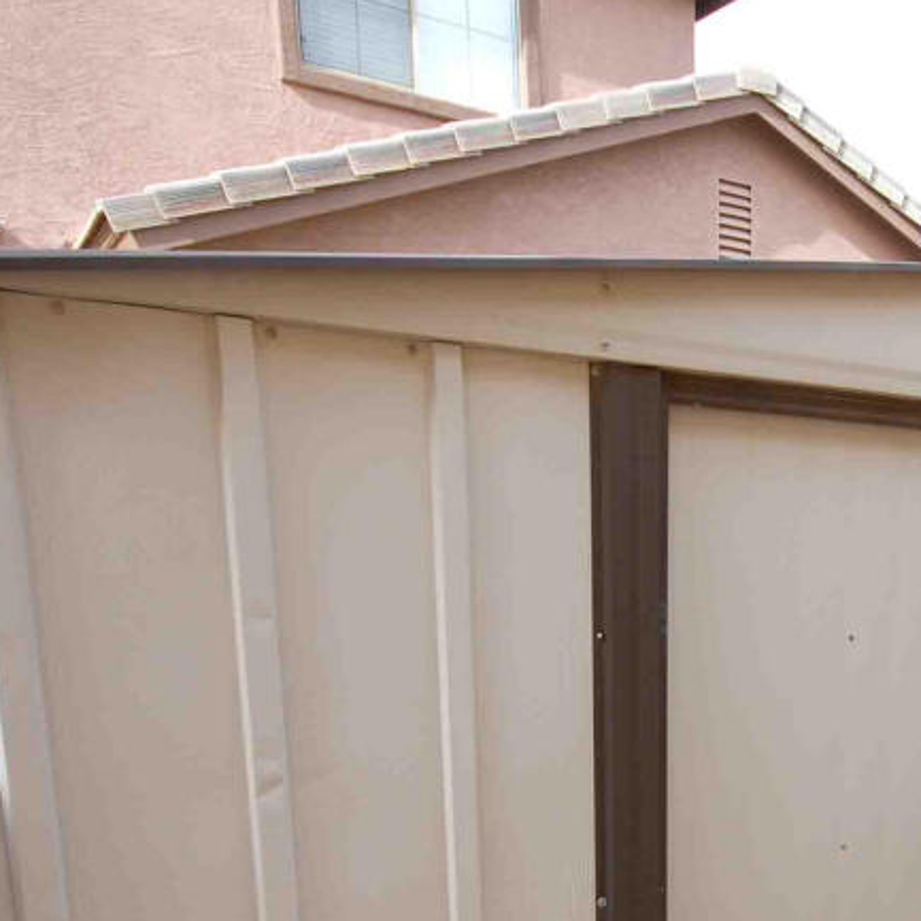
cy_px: 723
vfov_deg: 46.2
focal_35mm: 34
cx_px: 865
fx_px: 1023
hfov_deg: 43.3
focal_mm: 10
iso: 200
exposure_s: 1/200
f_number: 7.1
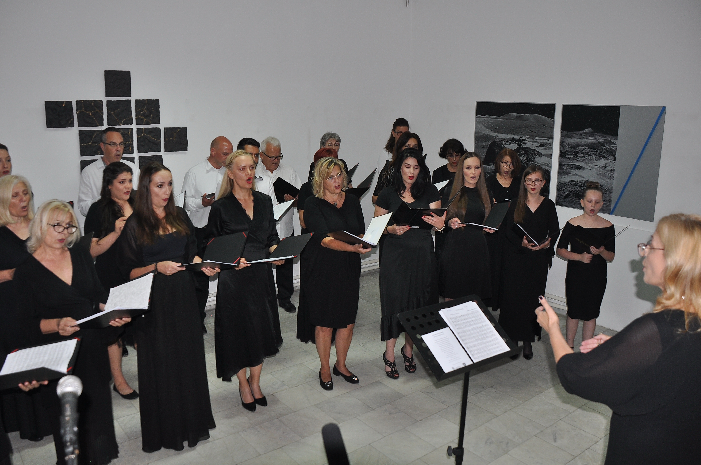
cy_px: 226
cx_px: 342
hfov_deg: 60.3
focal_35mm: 31
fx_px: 603
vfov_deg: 42.2
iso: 400
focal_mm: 20
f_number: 3.5
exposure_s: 1/60
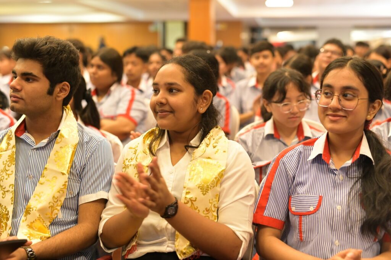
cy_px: 130
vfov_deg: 26.9
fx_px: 543
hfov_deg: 39.6
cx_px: 196
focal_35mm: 50
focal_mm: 50
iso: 2500
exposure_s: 1/160
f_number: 2.5
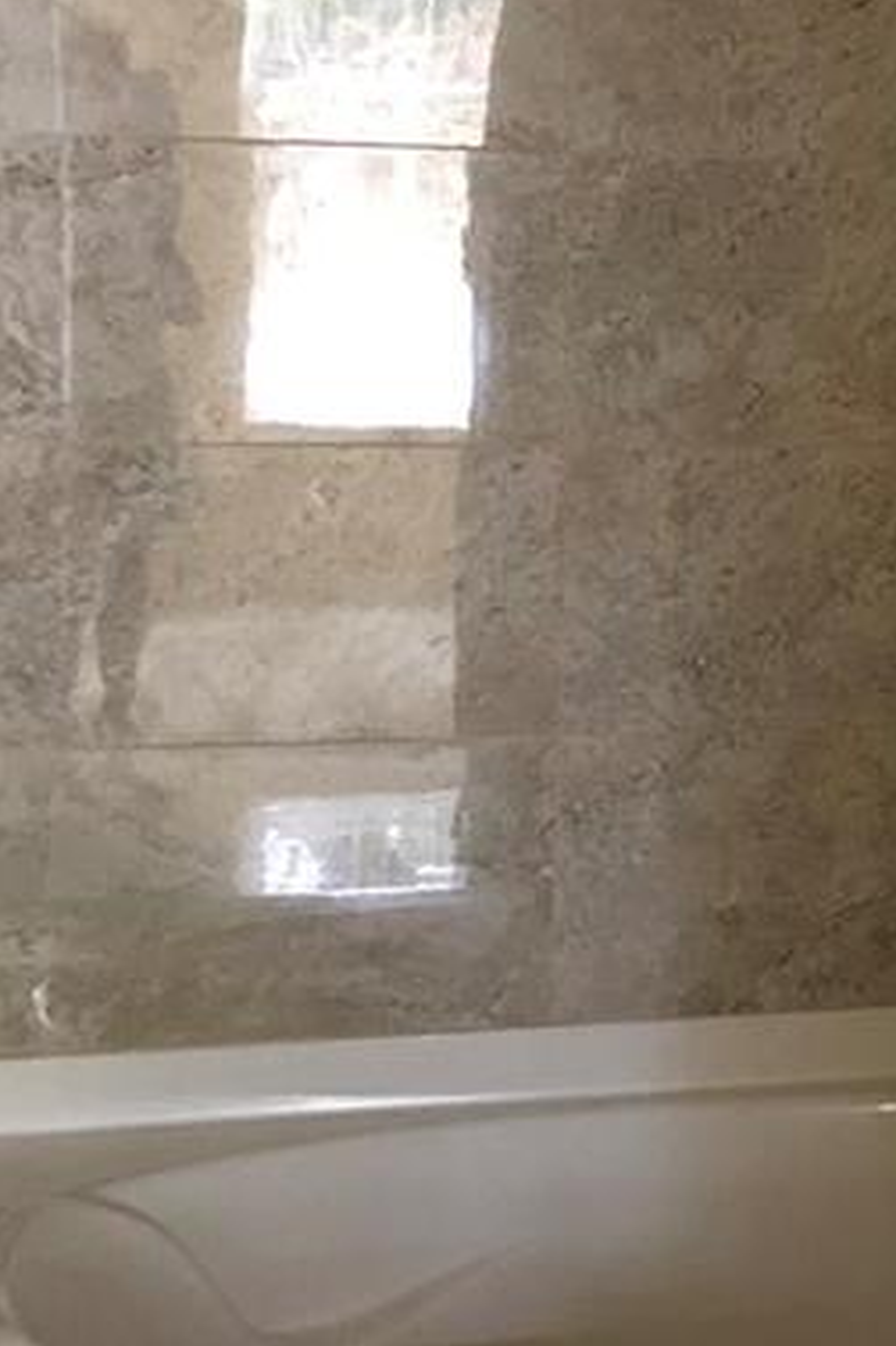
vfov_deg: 21.1
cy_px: 350
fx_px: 3587
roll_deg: -1.0
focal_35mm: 96
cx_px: 1542
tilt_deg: -2.9
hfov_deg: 13.1
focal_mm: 3.99
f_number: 1.8
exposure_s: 1/5
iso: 100
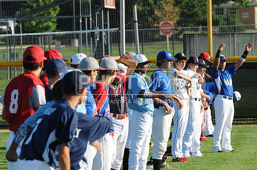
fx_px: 3208
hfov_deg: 4.6
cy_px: 85
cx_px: 128
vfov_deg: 3.0
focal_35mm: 450
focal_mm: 300
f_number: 11
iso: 200
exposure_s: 1/200
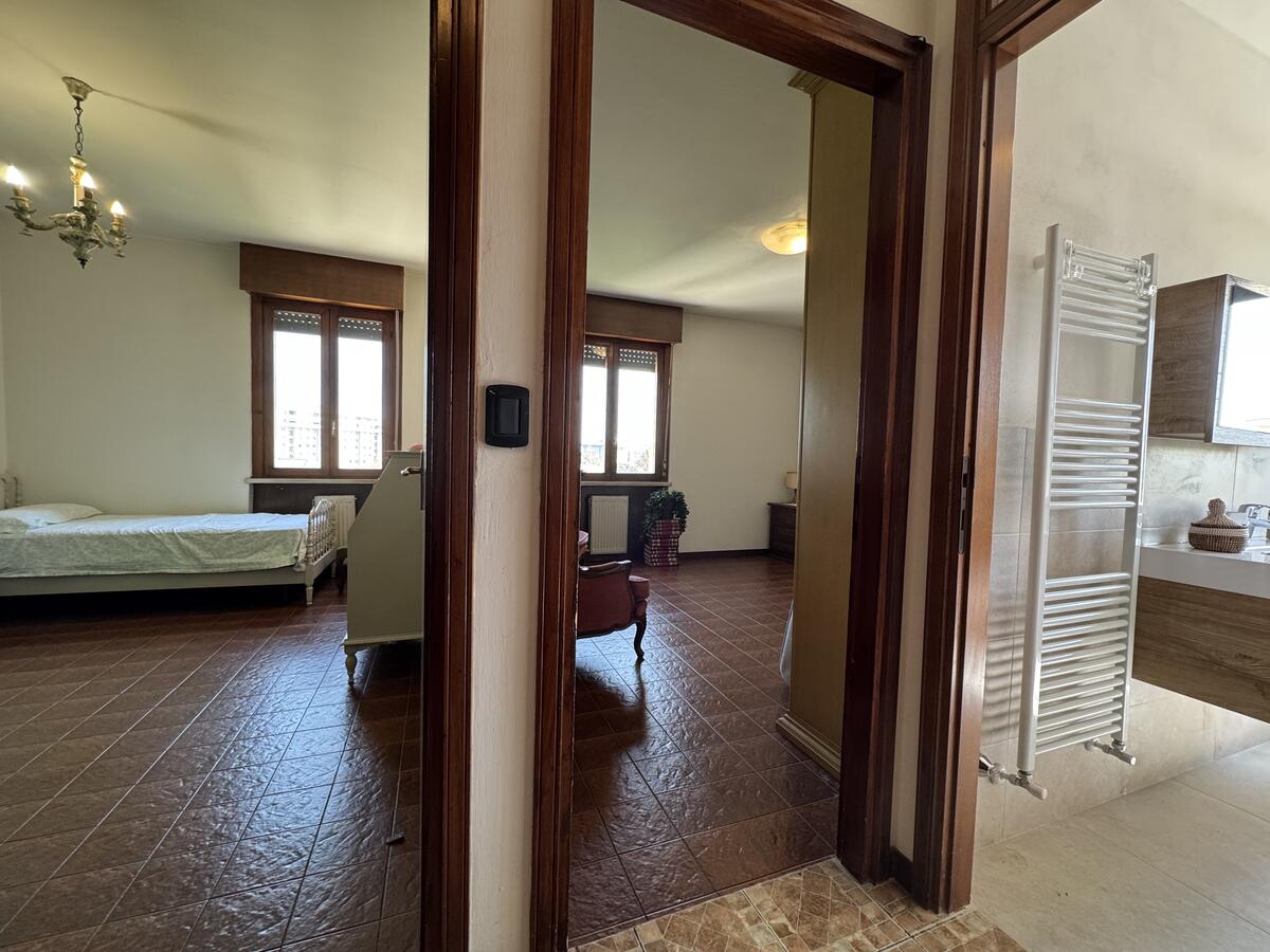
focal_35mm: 14
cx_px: 635
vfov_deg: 85.7
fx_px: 514
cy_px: 476
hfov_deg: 102.1
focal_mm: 2.22
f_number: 2.2
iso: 200
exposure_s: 1/100
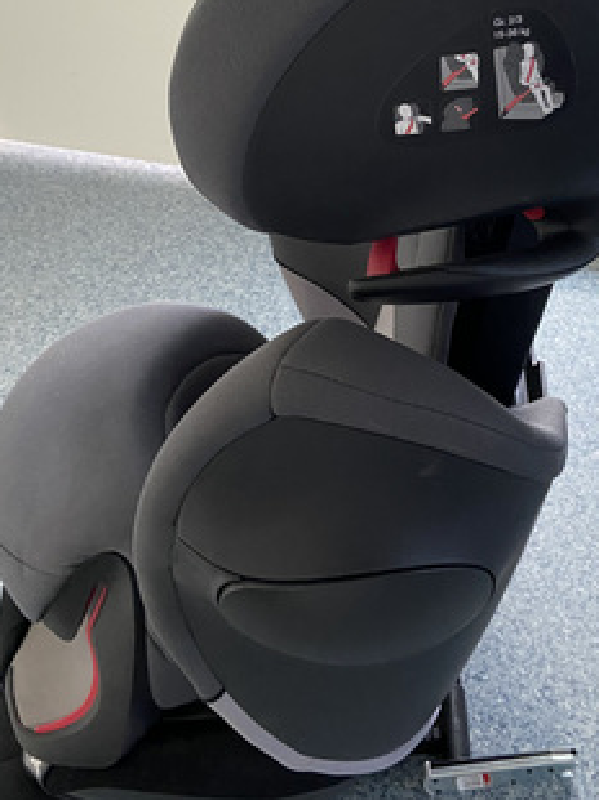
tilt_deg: -36.5
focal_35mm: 42
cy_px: 284
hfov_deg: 34.1
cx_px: 378
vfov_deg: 44.3
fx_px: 970
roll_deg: +11.0
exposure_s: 1/42
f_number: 1.8
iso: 500
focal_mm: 4.25
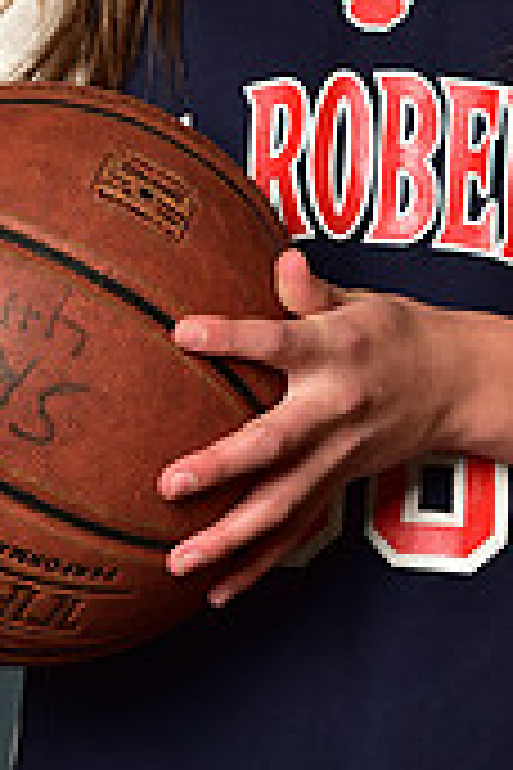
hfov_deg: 3.0
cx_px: 425
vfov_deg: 4.5
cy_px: -153
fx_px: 9810
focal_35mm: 459
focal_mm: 135
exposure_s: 1/200
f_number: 4.5
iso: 200
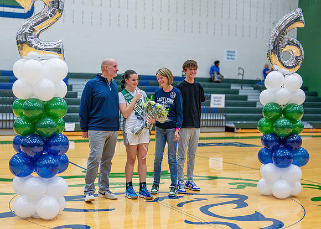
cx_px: 136
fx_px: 520
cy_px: 122
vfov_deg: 24.9
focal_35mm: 57
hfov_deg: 34.3
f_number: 1.6
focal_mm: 50
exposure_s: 1/500
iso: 800
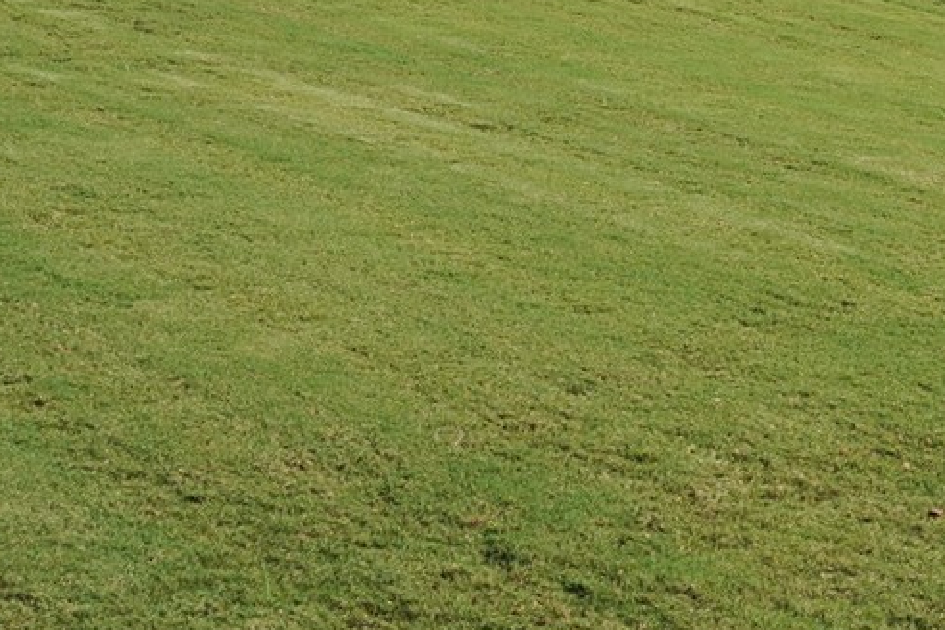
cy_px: -154
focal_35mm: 130
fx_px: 3412
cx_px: 1623
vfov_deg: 10.4
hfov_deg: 14.2
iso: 400
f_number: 14
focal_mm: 32
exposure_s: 1/100
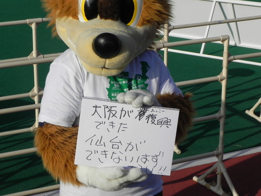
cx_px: 130
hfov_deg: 20.7
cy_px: 98
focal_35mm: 95
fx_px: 716
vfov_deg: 15.6
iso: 160
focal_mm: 16.9
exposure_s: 1/586
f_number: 8
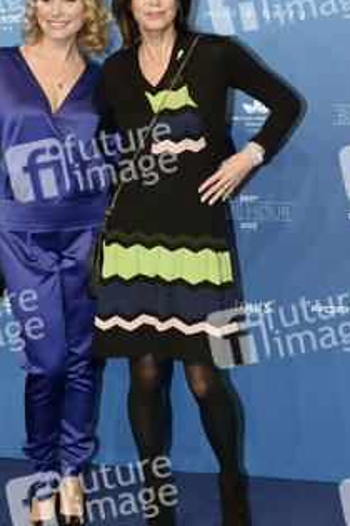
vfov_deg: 26.7
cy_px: 246
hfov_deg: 17.9
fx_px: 1111
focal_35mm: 76
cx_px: 140
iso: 400
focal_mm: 40
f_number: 4
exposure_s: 1/320
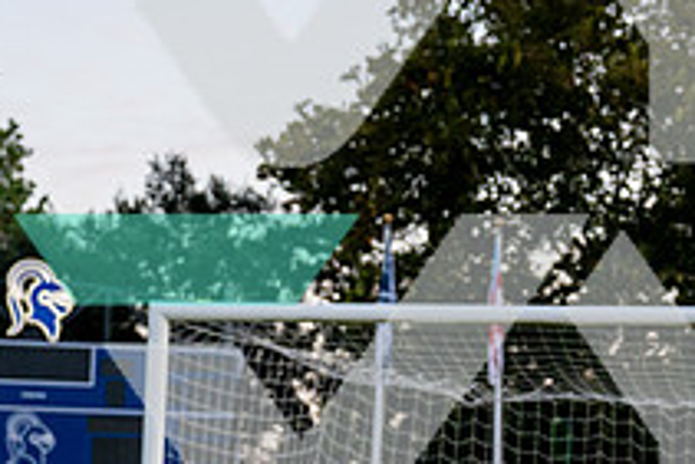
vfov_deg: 12.1
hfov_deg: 17.2
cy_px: 390
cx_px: 853
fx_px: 2183
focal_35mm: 113
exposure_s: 1/250
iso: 800
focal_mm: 40
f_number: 4
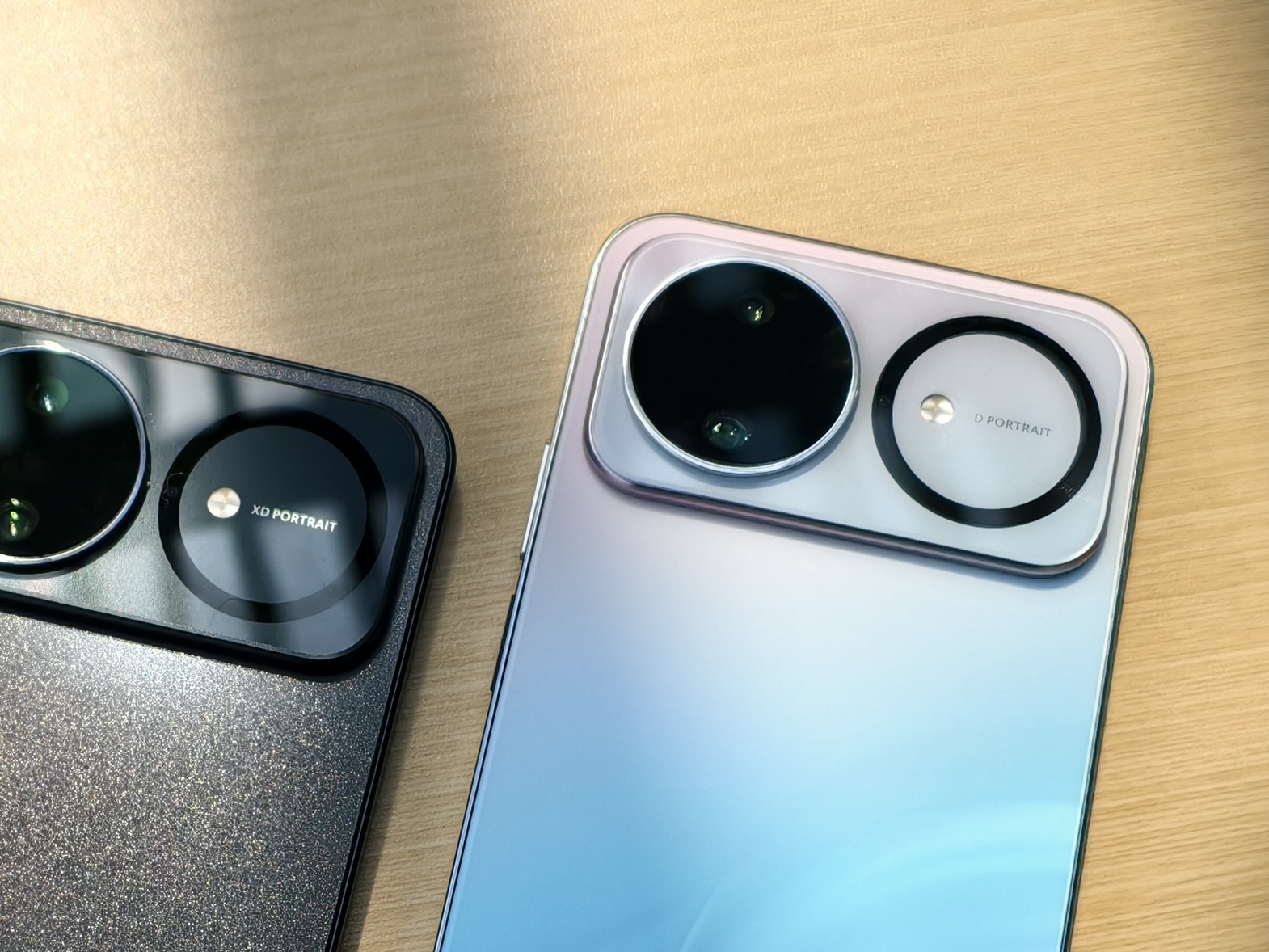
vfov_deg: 24.0
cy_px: 788
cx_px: 323
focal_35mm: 60
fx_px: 2200
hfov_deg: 31.6
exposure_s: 1/3106
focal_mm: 6.54
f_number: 1.57
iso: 72
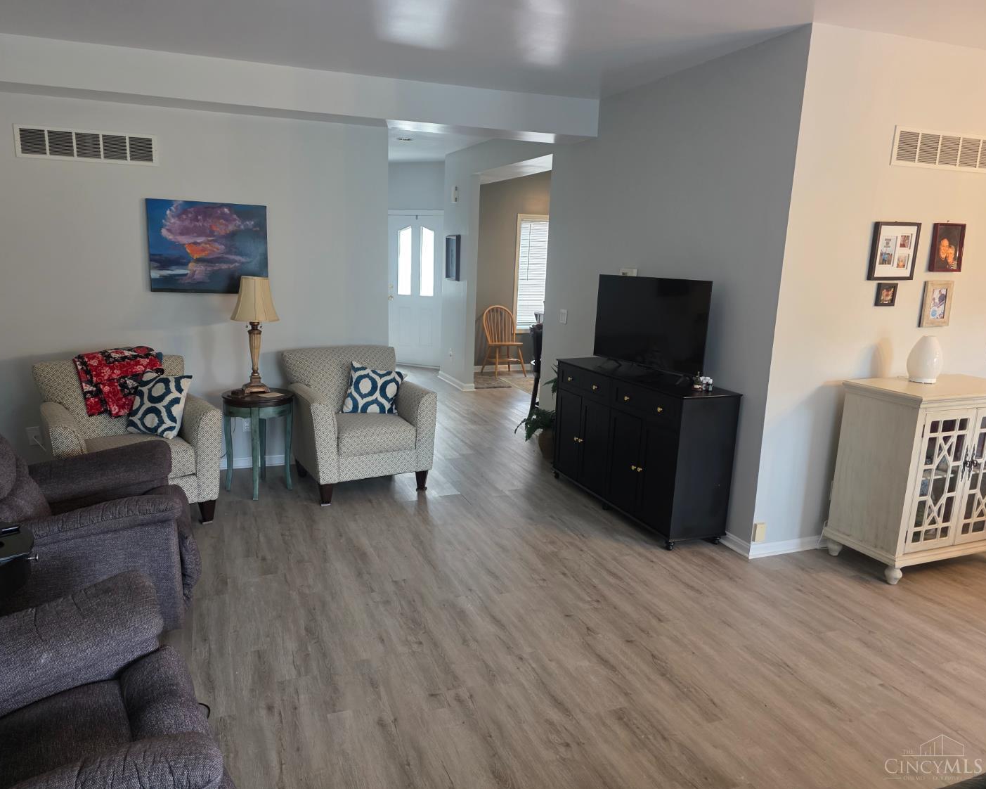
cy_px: 395
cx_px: 465
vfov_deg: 58.8
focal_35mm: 24
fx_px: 700
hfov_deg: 70.2
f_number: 1.7
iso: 500
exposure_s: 1/120
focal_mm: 6.3
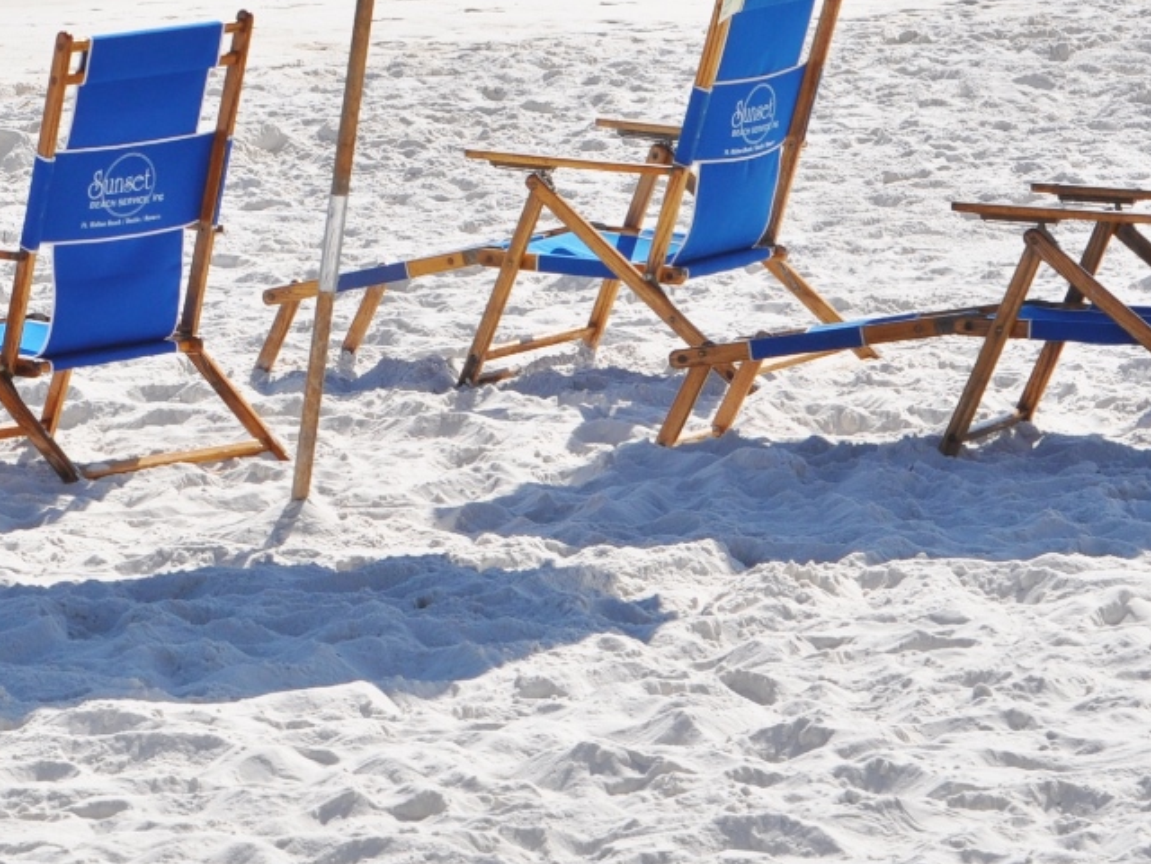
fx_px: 8379
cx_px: 5
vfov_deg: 5.9
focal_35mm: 252
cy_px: -32
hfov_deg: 7.8
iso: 200
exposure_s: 1/500
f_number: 11
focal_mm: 70
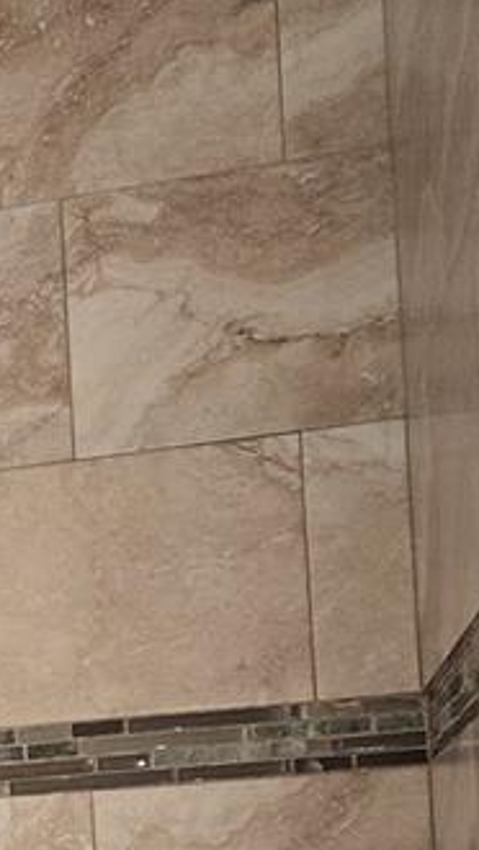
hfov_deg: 12.0
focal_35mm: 91
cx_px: -458
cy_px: 920
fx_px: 2052
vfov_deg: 22.2
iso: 80
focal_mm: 5.4
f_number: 1.8
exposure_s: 1/60
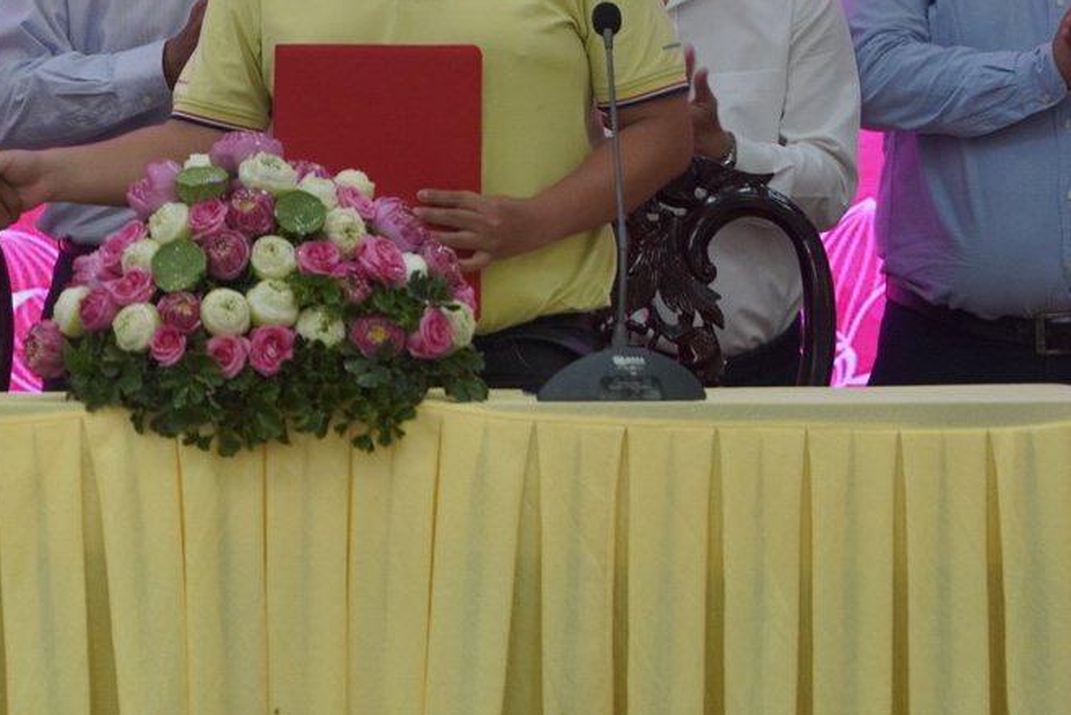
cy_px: 340
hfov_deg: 5.6
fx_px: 10840
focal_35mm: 364
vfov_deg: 3.8
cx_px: -8
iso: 500
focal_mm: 99
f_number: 4
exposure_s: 1/160
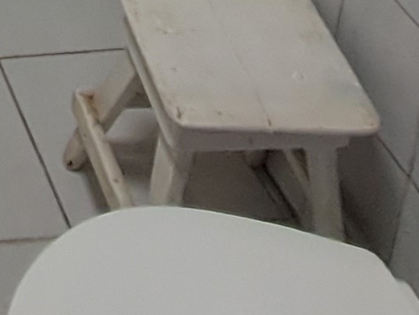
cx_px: -365
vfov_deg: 10.8
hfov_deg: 16.1
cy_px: -587
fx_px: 1211
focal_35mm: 100
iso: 160
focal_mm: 1.64
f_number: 2.2
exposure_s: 1/50
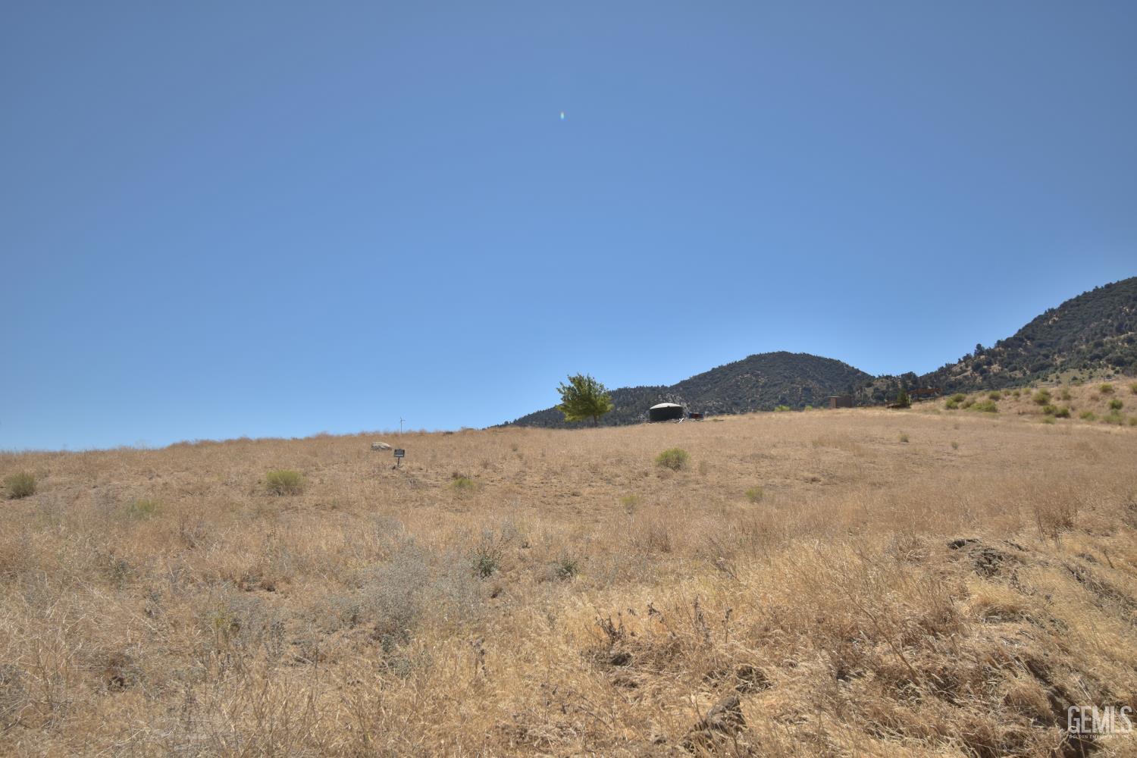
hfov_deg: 61.9
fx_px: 947
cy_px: 379
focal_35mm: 30
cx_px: 568
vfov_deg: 43.6
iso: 100
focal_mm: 20
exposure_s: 1/1000
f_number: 5.6
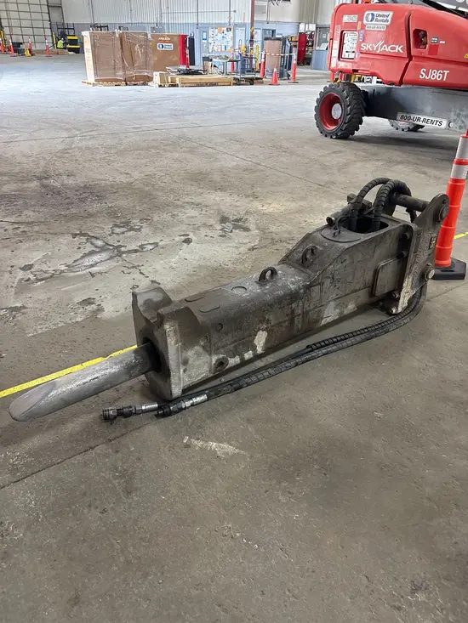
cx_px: 234
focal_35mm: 26
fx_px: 469
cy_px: 312
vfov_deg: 67.3
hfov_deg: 53.1
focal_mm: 5.96
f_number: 1.6
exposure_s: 1/60
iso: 320
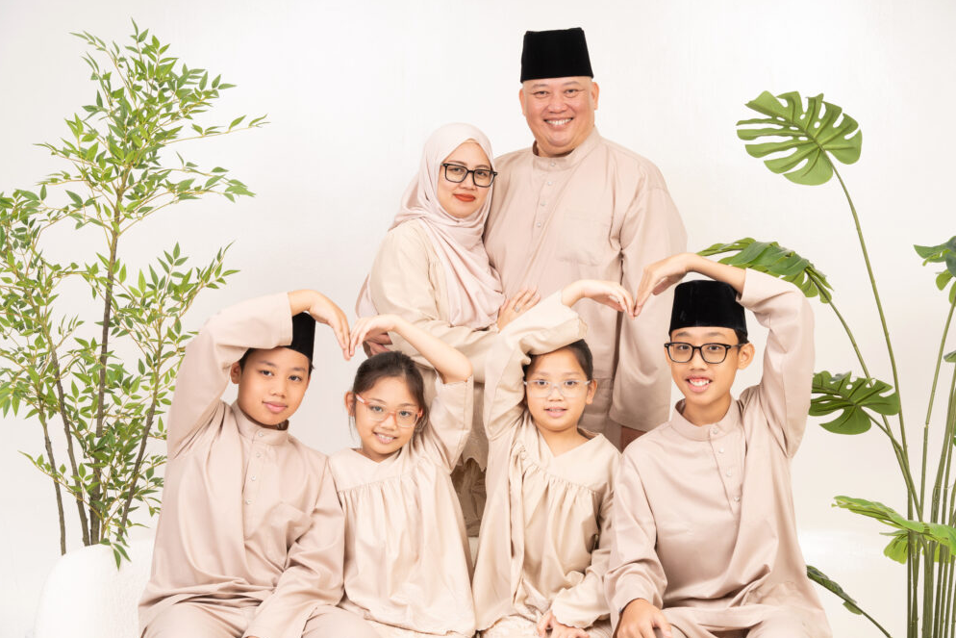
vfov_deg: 20.0
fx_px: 1806
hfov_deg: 29.7
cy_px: 318
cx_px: 471
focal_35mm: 68
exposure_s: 1/125
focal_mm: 66
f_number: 8
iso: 250
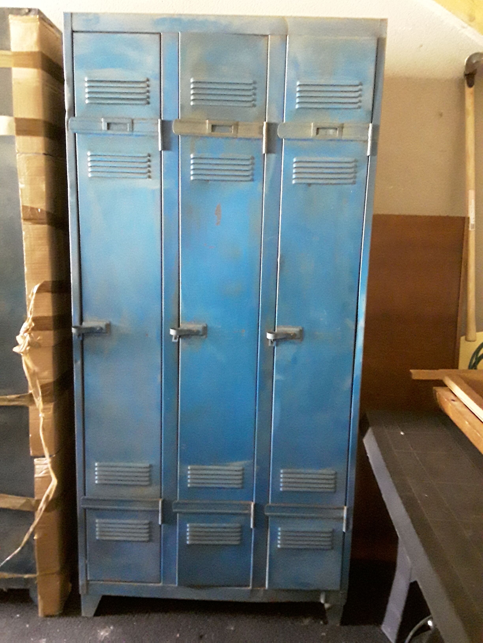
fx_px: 502
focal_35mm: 27
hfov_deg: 51.4
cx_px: 242
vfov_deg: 65.3
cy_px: 322
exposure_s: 1/17
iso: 1250
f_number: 1.9
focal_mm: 2.91
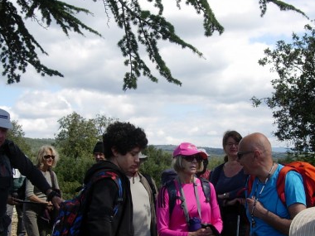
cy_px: 164
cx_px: 197
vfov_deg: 22.8
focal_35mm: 64
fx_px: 582
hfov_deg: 30.1
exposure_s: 1/443
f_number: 4.8
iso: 64
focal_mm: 7.8
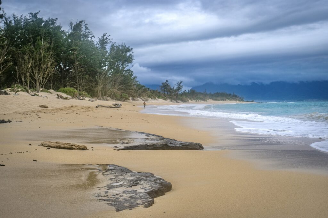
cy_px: 109
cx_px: 164
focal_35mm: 42
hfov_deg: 46.4
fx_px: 383
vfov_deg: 31.9
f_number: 8
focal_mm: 28.3
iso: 250
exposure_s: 1/2000
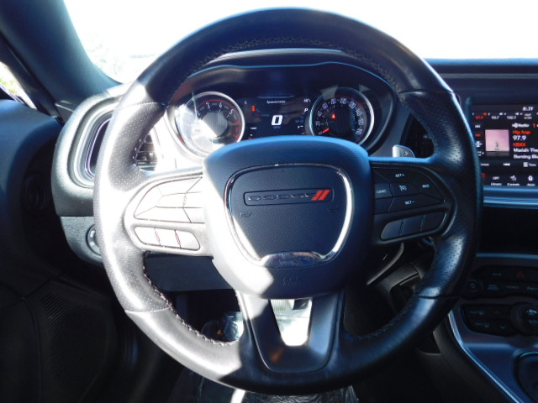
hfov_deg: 73.9
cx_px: 269
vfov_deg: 58.9
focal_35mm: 23
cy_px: 202
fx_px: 357
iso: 125
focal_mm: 4
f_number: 3
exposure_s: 1/60
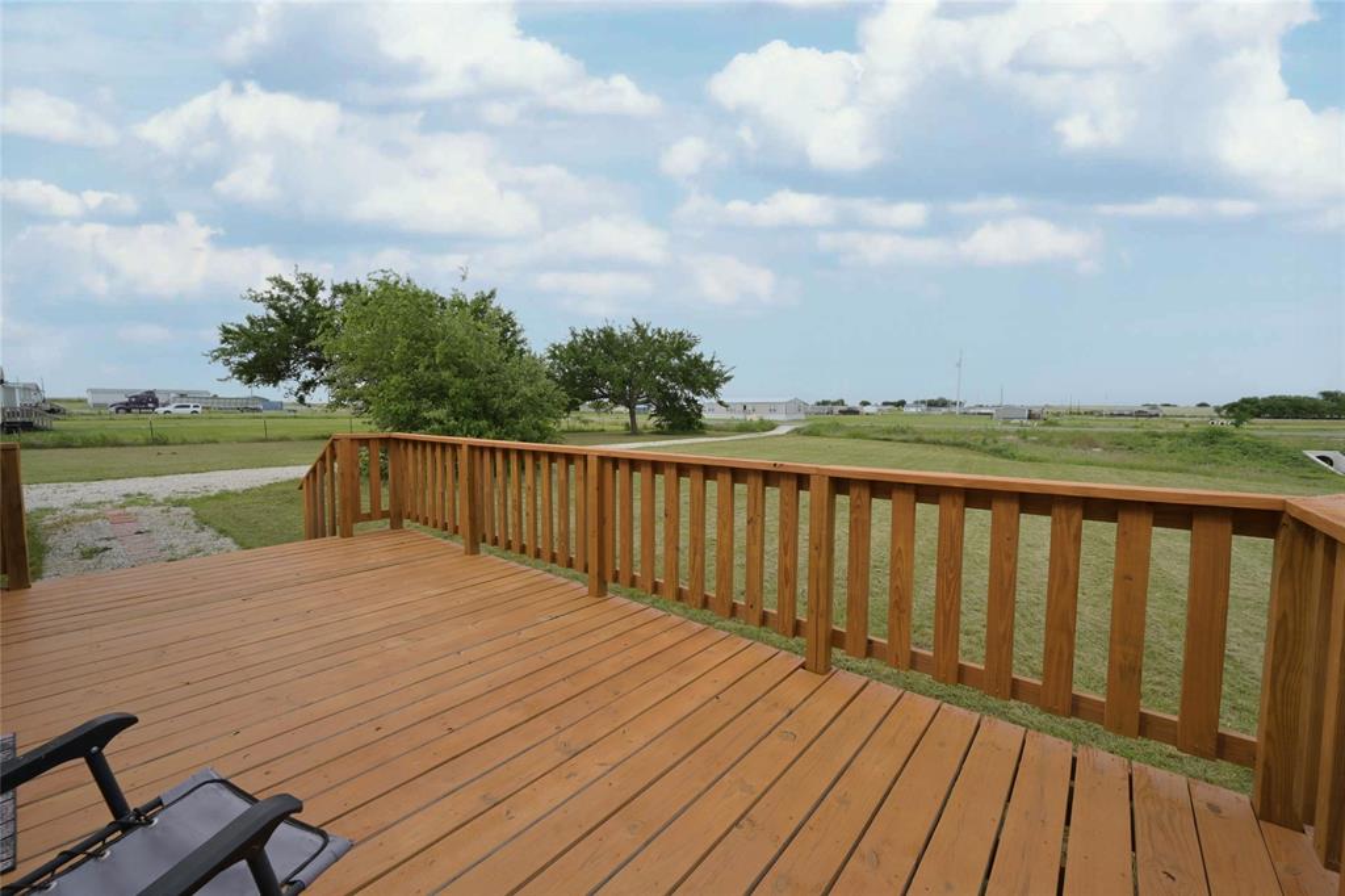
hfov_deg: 104.3
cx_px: 672
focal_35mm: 14
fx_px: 523
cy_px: 448
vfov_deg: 81.2
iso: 200
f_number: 11
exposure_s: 1/500
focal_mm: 14
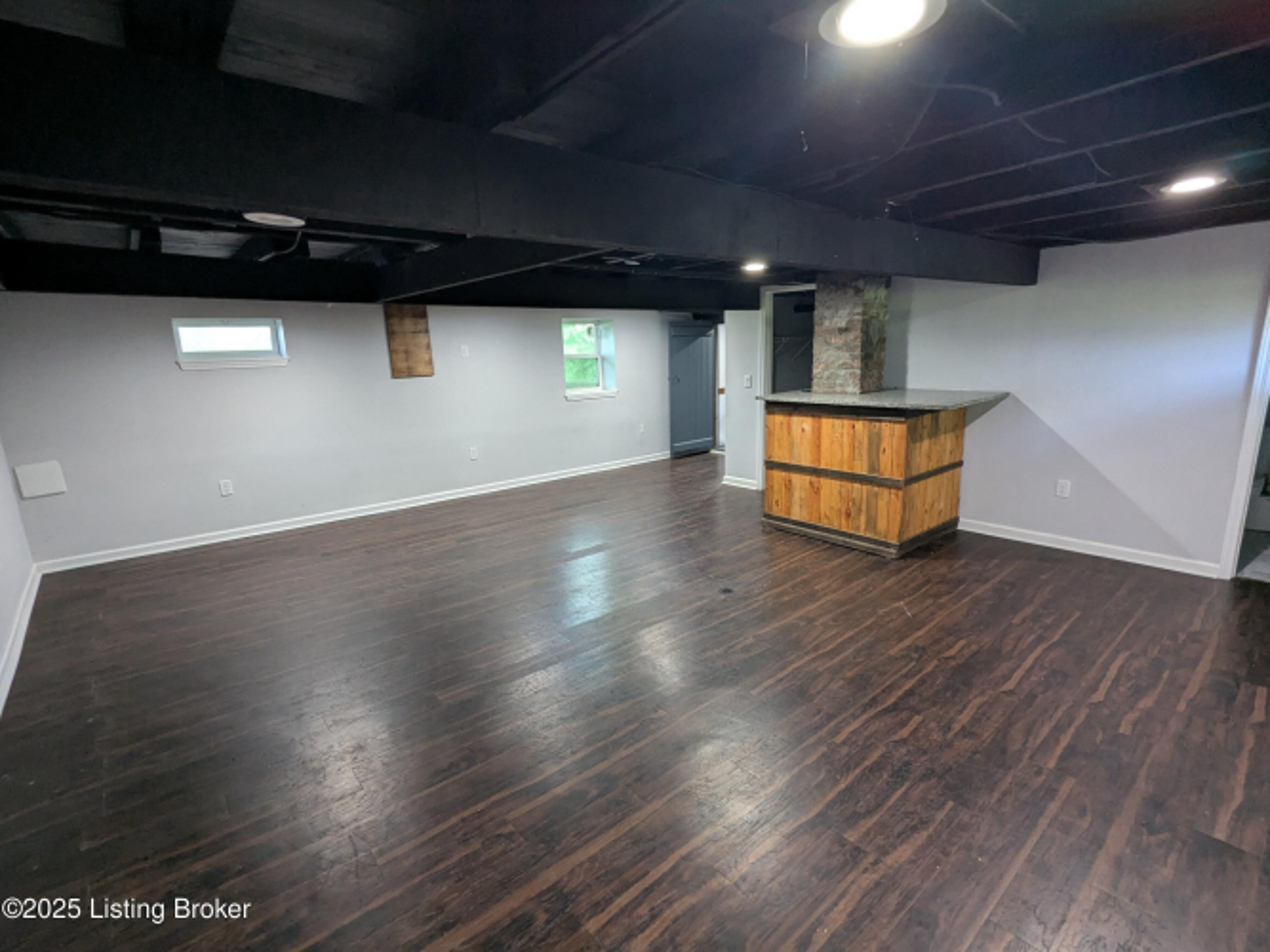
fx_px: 587
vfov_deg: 78.1
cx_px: 635
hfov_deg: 94.5
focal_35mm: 16
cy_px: 476
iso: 215
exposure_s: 1/24
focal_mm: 2.35
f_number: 2.2
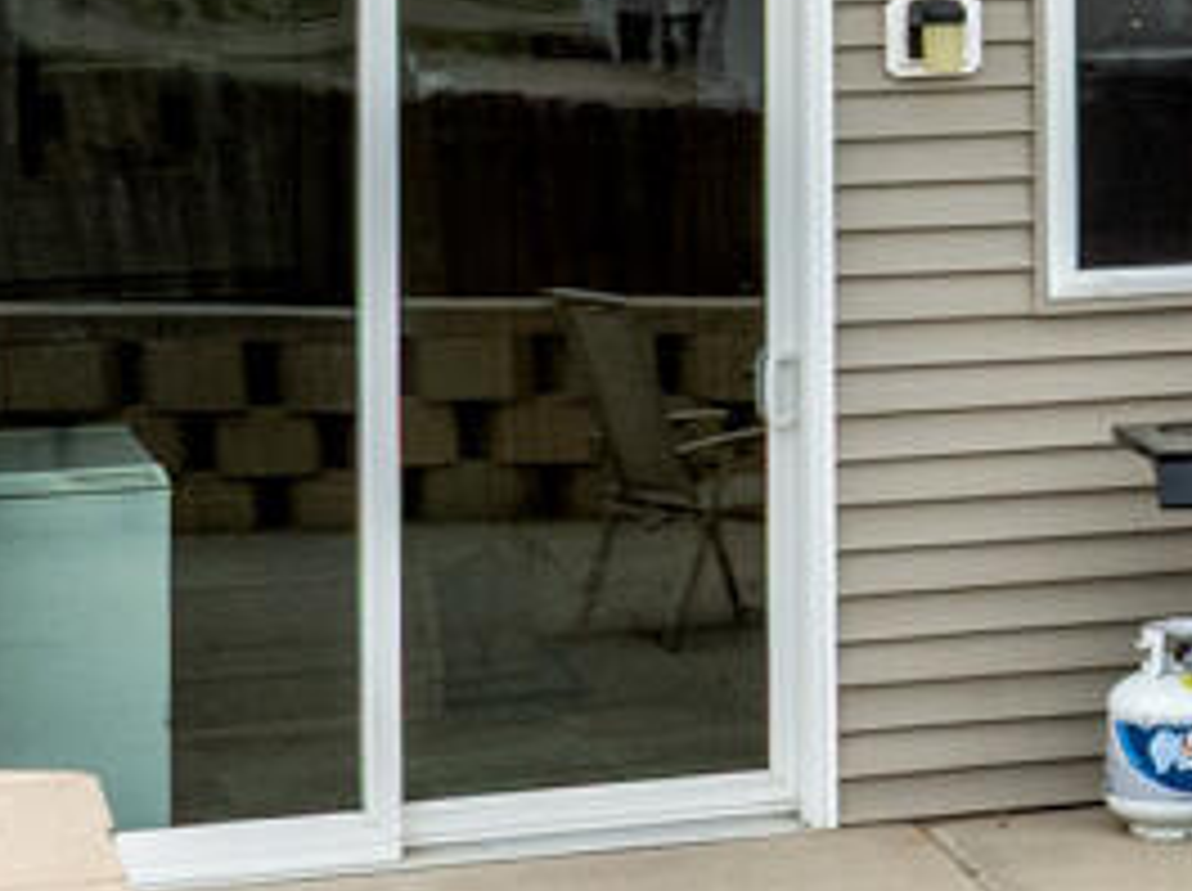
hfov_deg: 10.9
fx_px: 5330
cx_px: 2814
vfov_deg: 9.5
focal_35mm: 155
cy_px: 0
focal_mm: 12.29
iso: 100
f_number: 7.1
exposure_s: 1/320
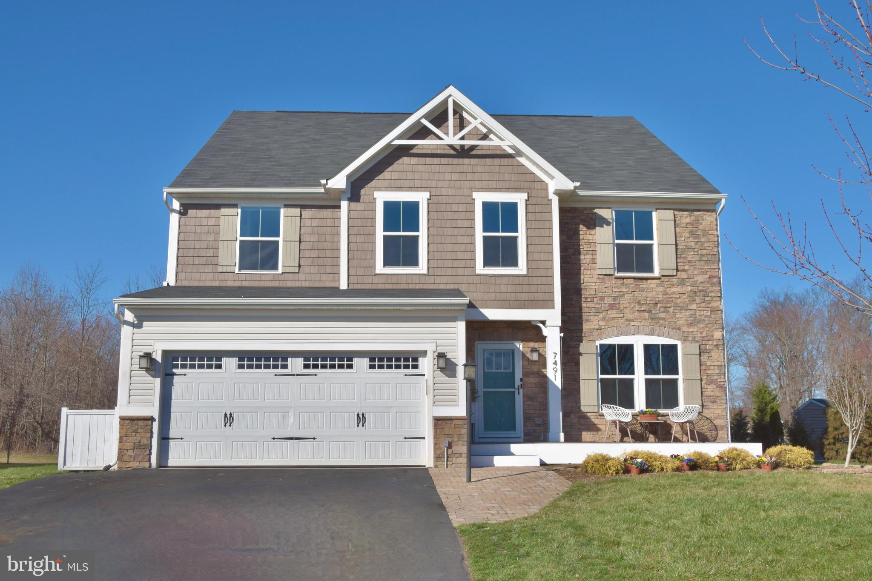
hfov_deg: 57.2
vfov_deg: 40.0
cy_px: 290
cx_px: 436
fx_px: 799
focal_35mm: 33
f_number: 13
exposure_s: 1/640
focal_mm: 22
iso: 400
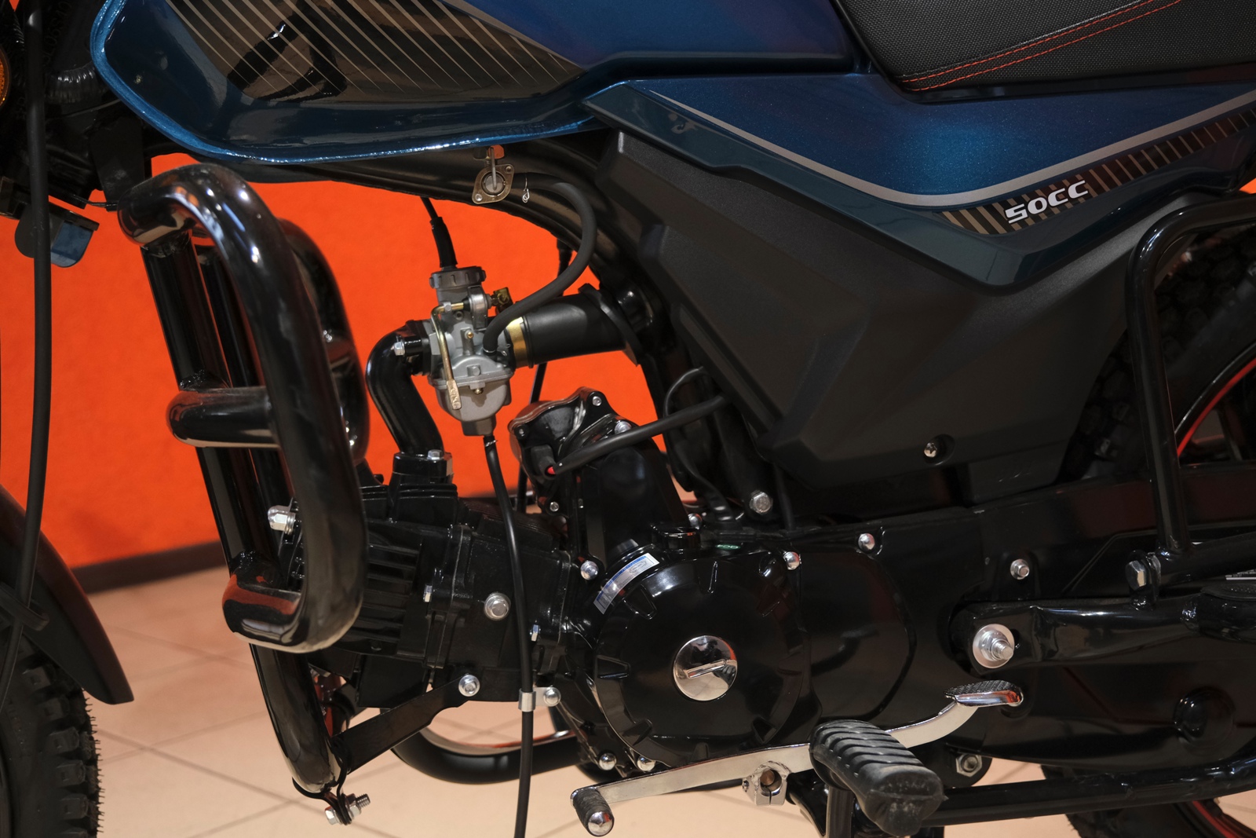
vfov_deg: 32.6
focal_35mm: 41
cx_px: 628
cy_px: 419
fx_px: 1430
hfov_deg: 47.4
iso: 1600
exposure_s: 1/100
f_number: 4
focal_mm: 27.5
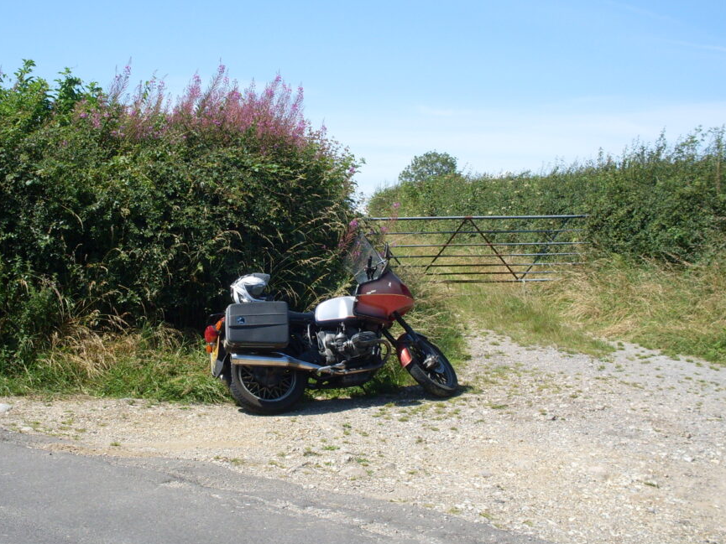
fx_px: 944
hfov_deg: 41.9
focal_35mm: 45
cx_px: 304
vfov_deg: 32.2
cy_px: 288
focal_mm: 6.3
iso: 80
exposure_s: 1/180
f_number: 8.4
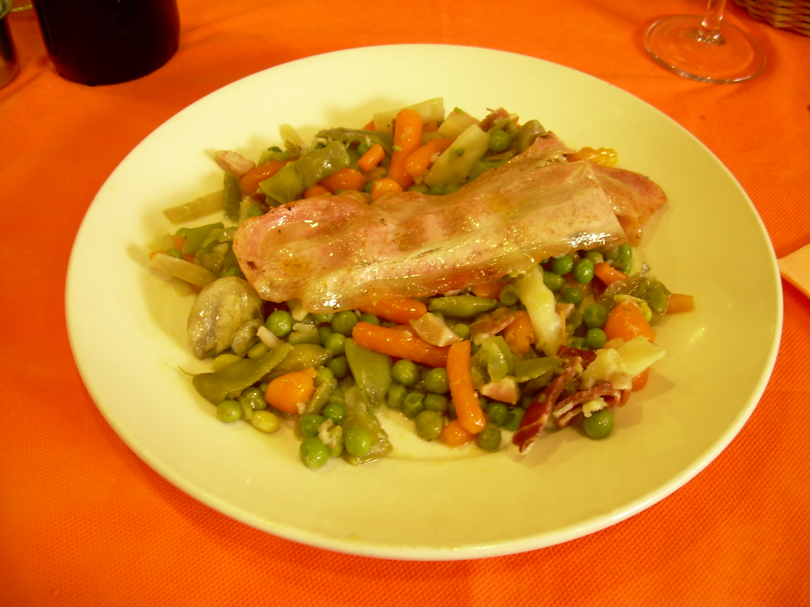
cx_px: 405
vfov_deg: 37.7
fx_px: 889
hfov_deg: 49.0
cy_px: 304
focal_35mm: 38
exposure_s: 1/4
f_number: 2.8
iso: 50
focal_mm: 6.3
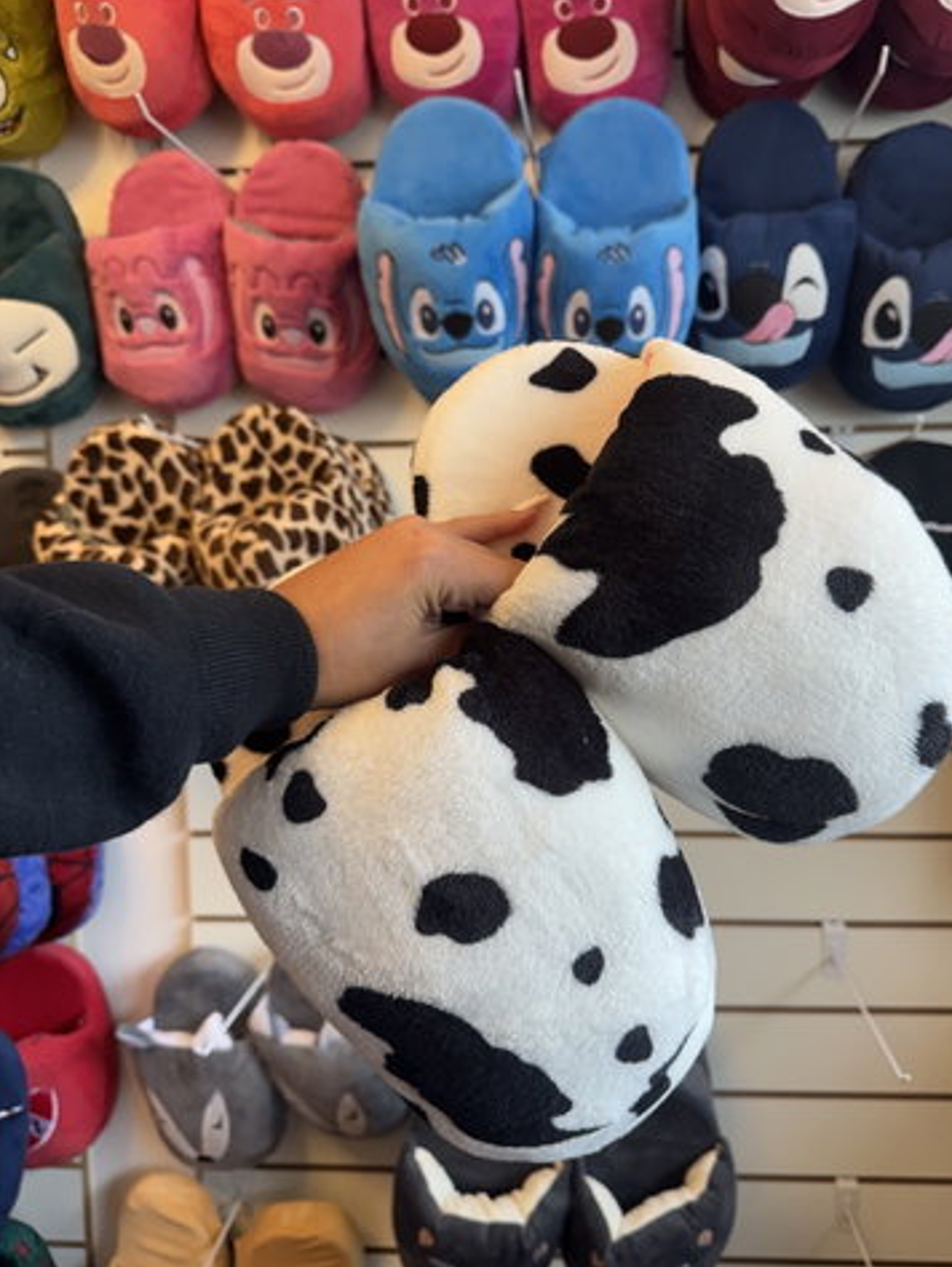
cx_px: 532
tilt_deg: -5.5
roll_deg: +1.1
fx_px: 989
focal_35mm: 27
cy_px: 613
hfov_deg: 51.3
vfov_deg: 65.3
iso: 160
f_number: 1.78
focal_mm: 6.76
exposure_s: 1/100
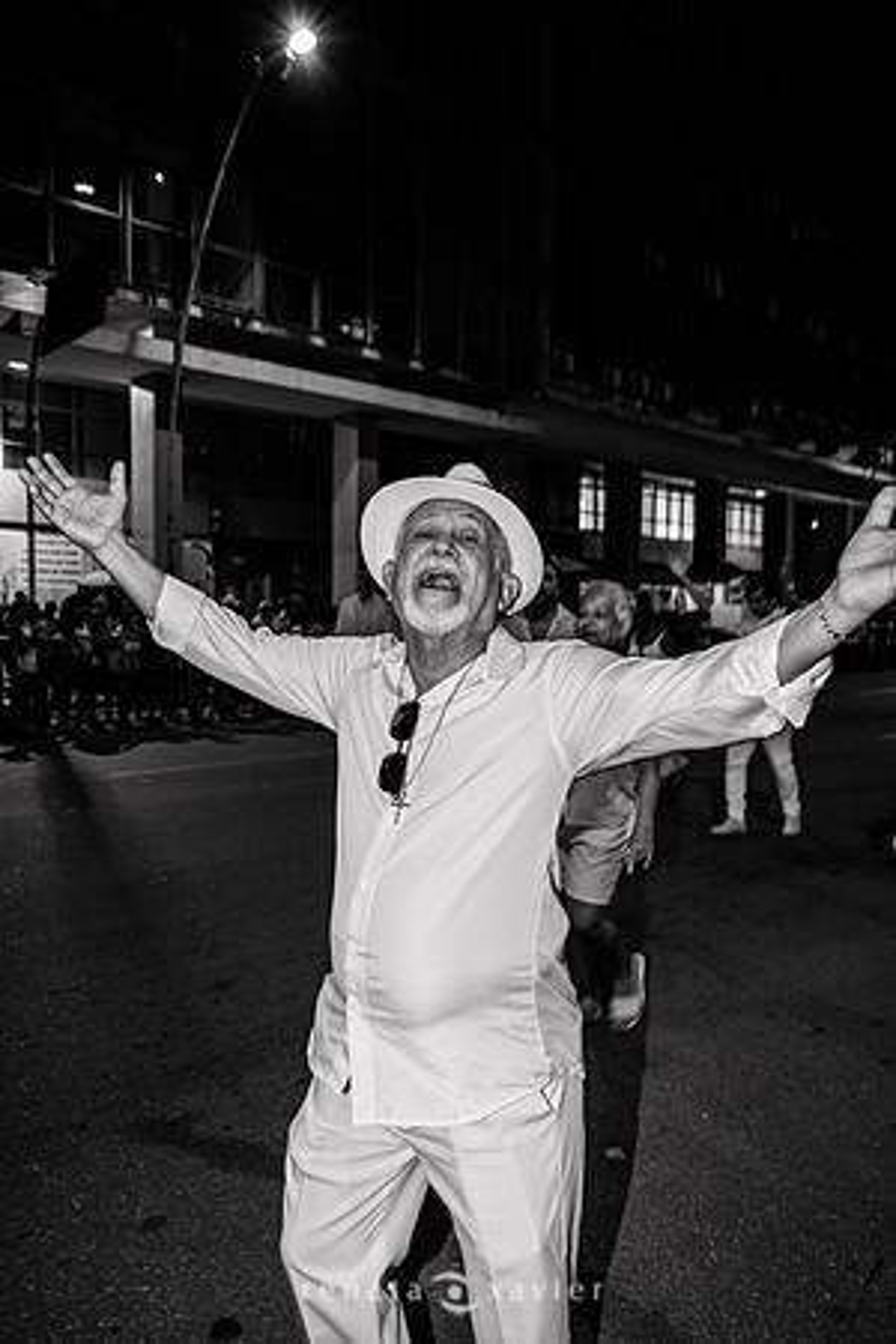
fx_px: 1027
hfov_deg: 47.2
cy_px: 672
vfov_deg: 66.4
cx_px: 448
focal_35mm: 28
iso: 320
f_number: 4
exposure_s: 1/40
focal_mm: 27.5
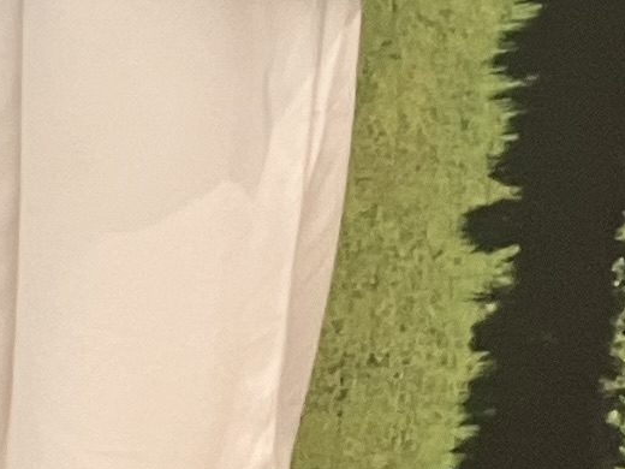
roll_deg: -1.1
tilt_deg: -8.9
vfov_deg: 6.5
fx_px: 3918
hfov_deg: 7.9
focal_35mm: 217
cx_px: -1238
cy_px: -683
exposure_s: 1/50
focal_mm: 3.99
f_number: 1.8
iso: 50
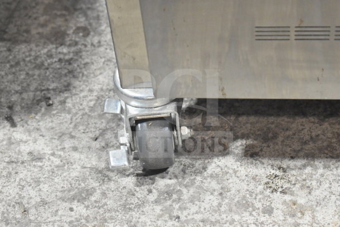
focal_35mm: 82
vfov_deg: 16.6
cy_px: 114
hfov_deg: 24.6
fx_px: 779
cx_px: 170
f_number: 7.1
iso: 6400
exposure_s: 1/200
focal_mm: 55
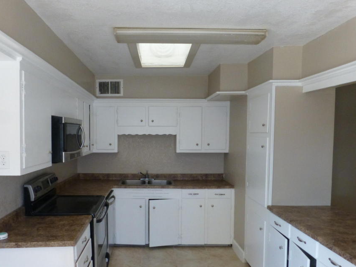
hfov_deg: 61.2
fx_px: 298
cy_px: 150
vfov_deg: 48.1
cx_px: 146
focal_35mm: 29
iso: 400
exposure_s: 1/40
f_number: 5
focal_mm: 4.3
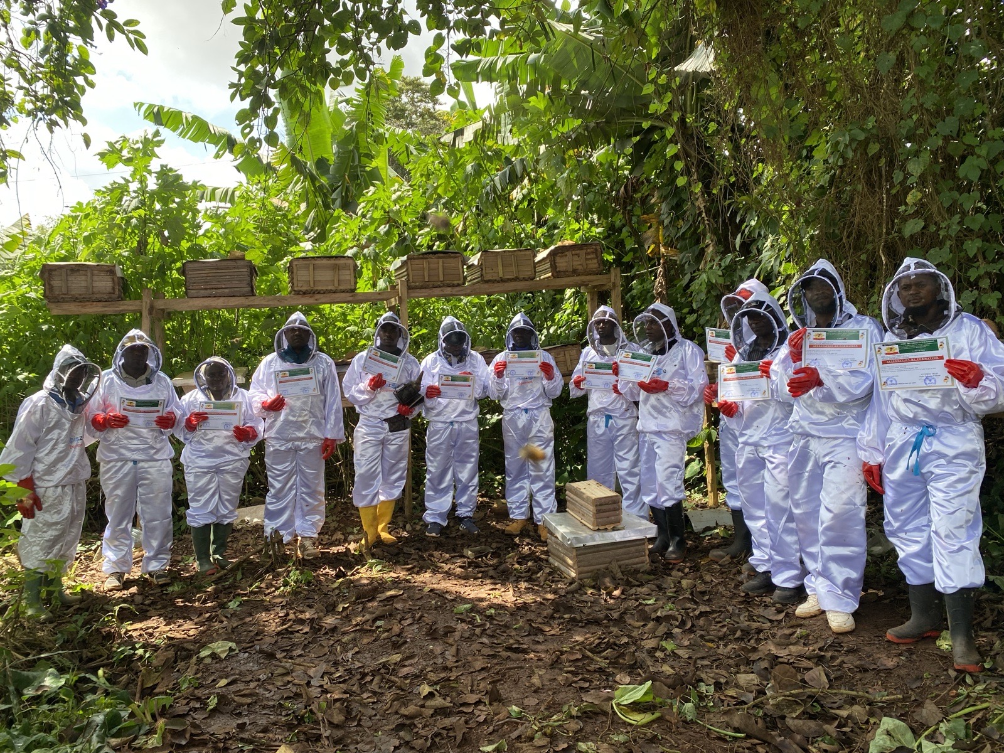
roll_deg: -0.5
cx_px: 502
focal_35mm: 26
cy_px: 376
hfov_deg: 67.3
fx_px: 754
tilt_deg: -2.0
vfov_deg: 53.1
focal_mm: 4.25
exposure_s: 1/454
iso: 32
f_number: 1.8
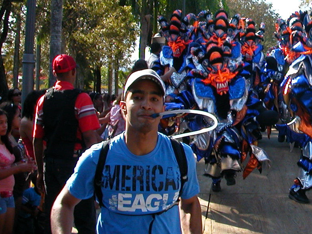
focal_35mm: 75
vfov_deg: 19.6
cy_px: 81
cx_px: 299
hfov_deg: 25.0
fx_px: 676
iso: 100
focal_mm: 5.6
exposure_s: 1/199
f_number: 4.5
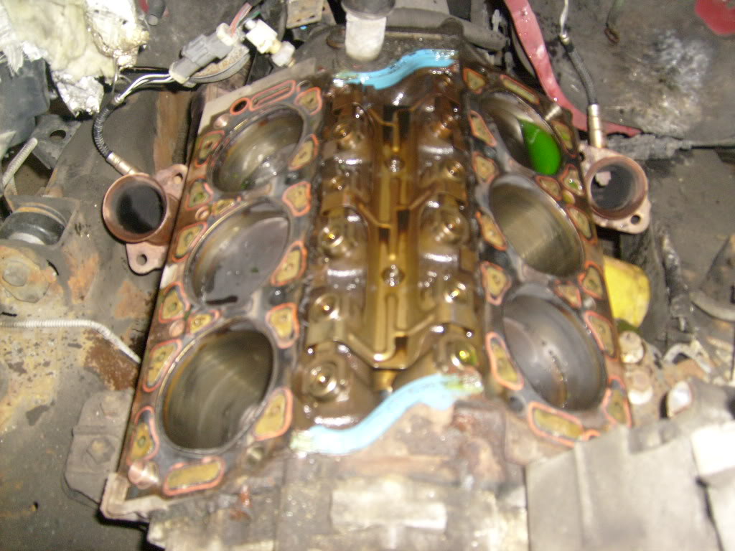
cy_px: 276
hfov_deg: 52.6
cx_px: 368
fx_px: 743
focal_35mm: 35
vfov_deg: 40.7
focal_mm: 5.8
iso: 100
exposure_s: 1/45
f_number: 2.8
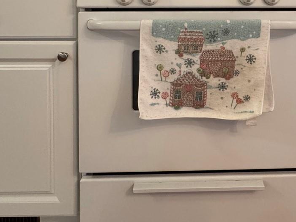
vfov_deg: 39.3
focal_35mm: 32
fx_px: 274
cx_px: 196
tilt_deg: -2.3
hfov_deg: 55.7
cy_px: 3
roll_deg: +0.1
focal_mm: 2.22
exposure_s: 1/60
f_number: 2.2
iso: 500
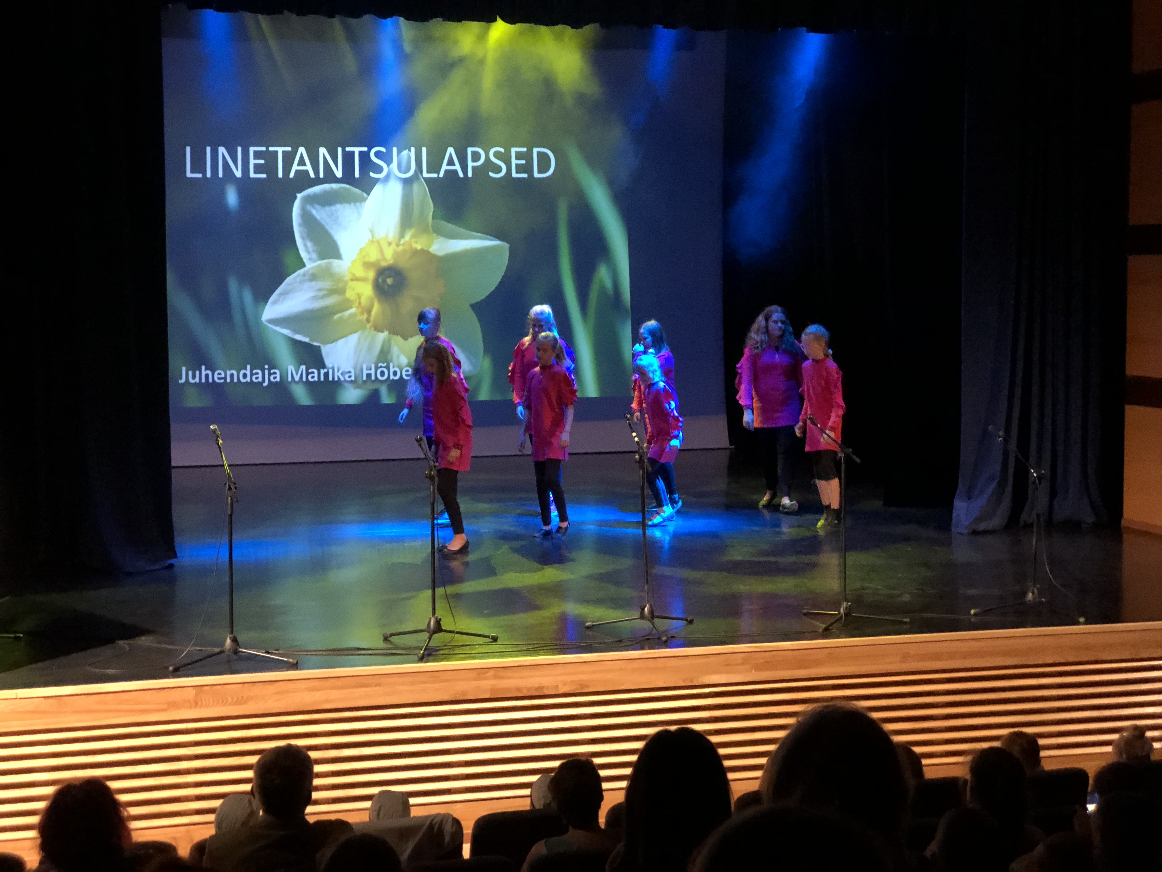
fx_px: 1913
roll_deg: +0.1
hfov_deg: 33.8
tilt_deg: -5.7
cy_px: 436
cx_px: 581
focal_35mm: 57
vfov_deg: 25.7
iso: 800
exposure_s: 1/50
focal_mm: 6.6
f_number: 2.8
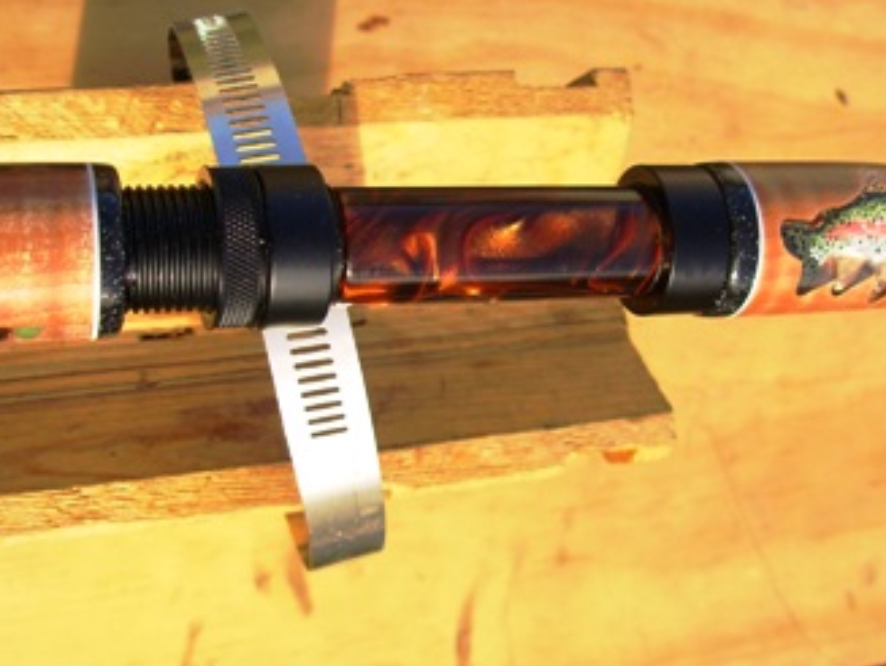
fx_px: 1332
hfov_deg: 36.8
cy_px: 290
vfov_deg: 28.1
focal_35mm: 52
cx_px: 482
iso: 50
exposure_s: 1/395
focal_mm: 6.3
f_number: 2.9
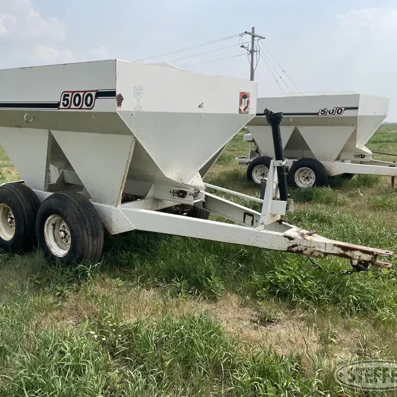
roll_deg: -0.2
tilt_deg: -10.8
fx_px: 402
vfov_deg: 52.5
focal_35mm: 31
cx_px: 165
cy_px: 197
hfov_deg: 52.3
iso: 32
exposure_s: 1/4132
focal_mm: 4.2
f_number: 1.6
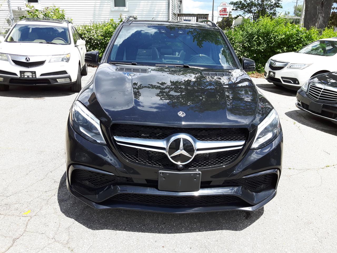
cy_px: 126
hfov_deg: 58.4
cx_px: 168
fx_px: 302
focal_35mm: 31
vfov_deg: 45.4
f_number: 1.9
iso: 40
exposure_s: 1/595
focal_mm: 3.7
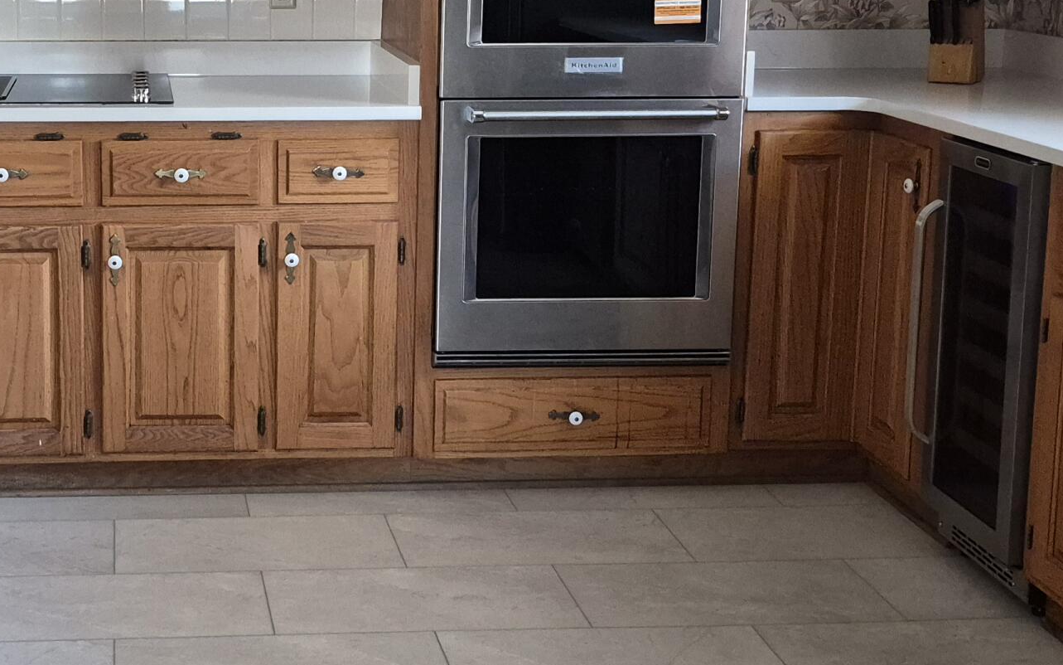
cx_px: 228
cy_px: 171
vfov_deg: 22.5
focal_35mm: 57
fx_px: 1651
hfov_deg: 34.7
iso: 1250
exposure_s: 1/120
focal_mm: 5.4
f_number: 1.8
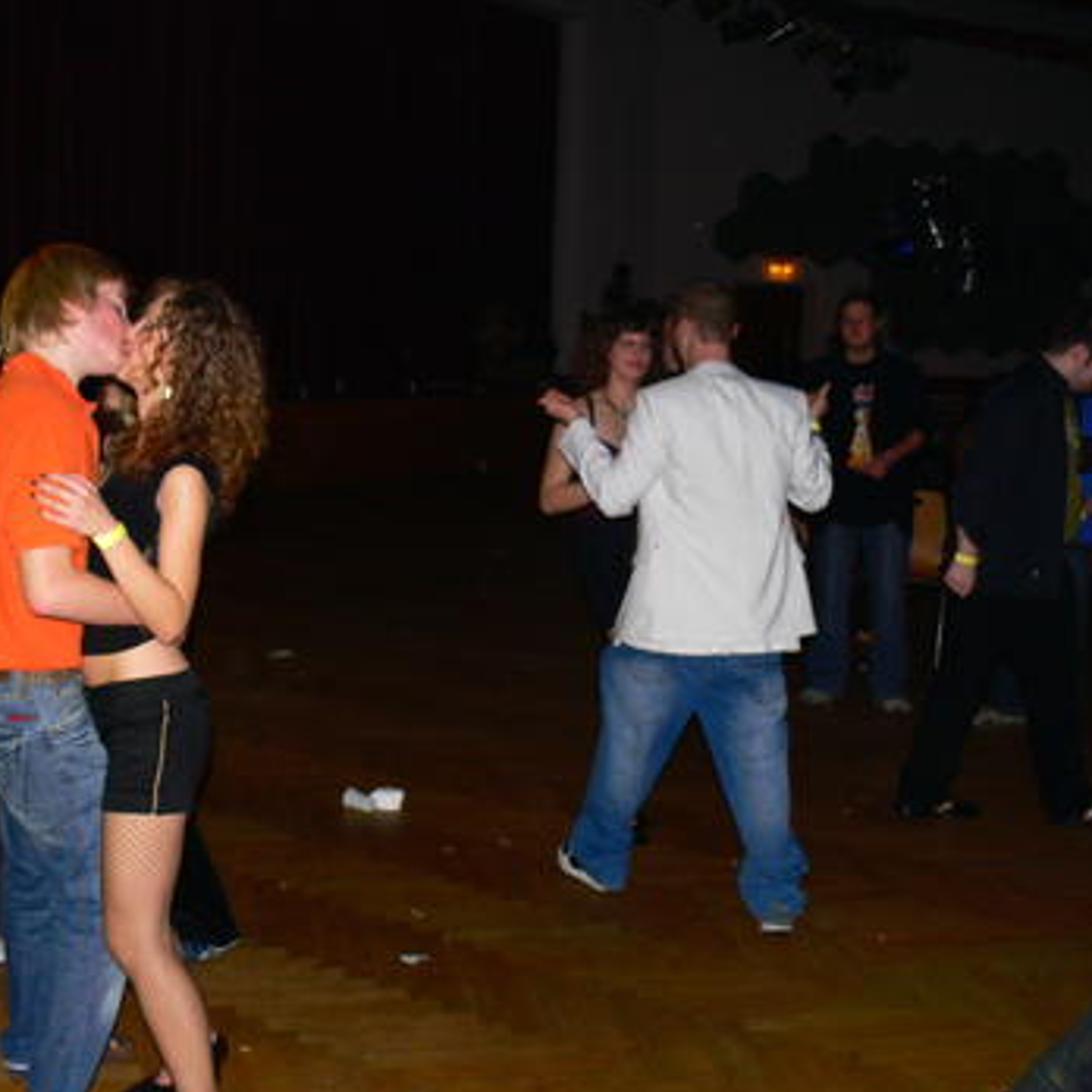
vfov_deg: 40.0
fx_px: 1499
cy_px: 552
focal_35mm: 42
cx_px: 449
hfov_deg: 39.9
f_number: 2.8
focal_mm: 7.4
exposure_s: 1/30
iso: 100
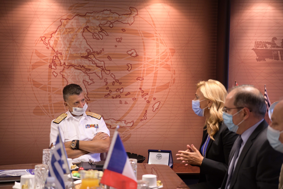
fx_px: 550
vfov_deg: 19.5
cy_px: 94
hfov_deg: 28.8
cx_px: 142
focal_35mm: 70
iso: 1800
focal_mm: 70
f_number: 2.8
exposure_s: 1/125
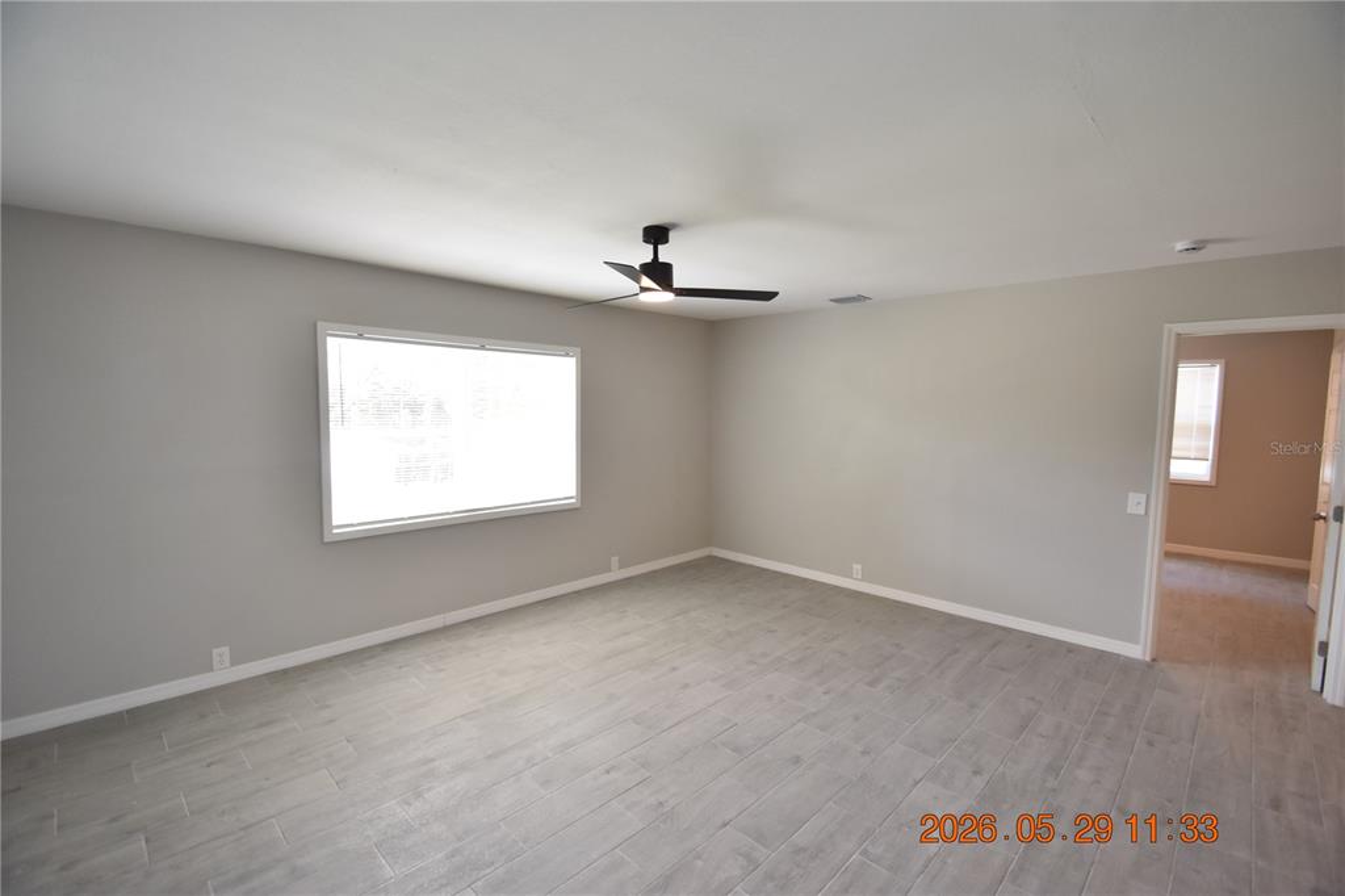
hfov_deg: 100.4
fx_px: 560
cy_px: 448
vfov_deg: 77.3
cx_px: 672
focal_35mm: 15
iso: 800
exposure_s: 1/90
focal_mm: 10
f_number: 3.5
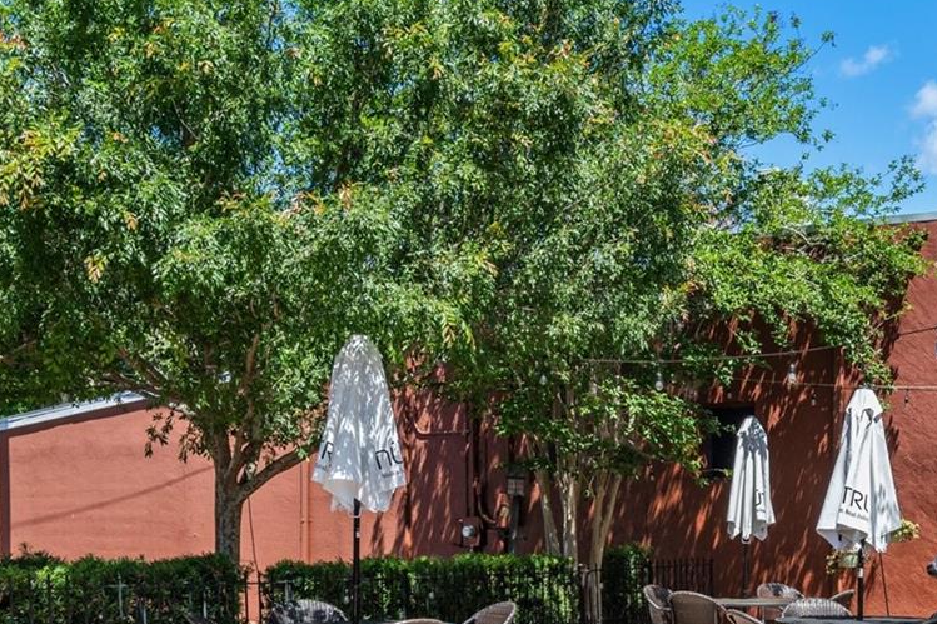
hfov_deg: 39.9
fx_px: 1223
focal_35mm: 47
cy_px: 549
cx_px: 774
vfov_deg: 27.7
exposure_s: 1/160
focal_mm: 22
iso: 250
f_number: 8
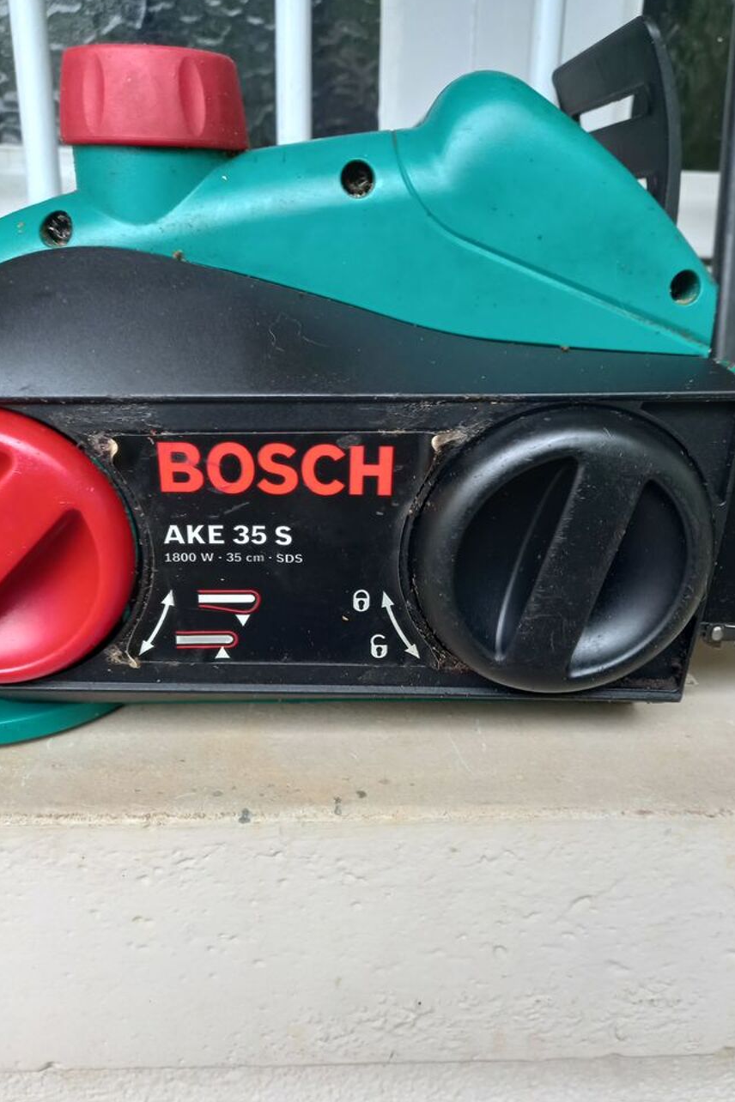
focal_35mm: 27
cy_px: 562
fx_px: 827
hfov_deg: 47.9
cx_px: 386
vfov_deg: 67.4
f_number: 2
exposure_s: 1/50
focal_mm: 4.6
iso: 125
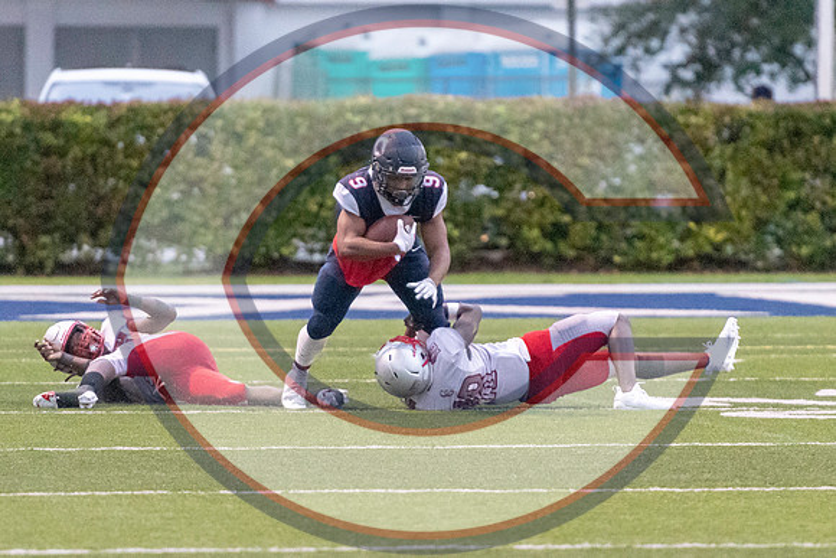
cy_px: 333
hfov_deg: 4.8
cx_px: 418
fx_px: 10014
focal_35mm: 431
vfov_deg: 3.2
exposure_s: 1/2000
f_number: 2.8
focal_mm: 200
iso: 10000
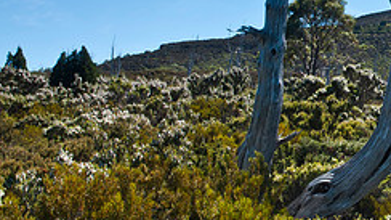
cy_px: -4
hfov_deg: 23.8
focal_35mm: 82
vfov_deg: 14.5
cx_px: 458
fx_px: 850
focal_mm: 22
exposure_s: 1/40
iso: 200
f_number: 16
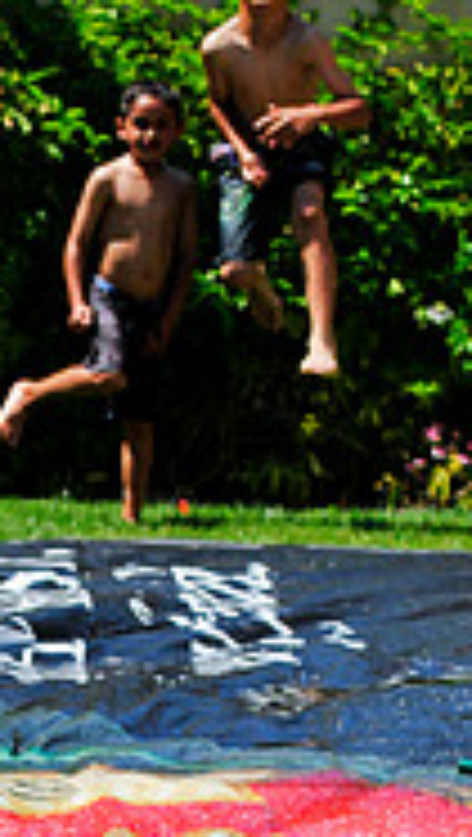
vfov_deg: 8.1
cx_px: -106
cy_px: 716
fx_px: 5902
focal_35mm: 266
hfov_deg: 4.6
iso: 200
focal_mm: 70
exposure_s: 1/1250
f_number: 5.6
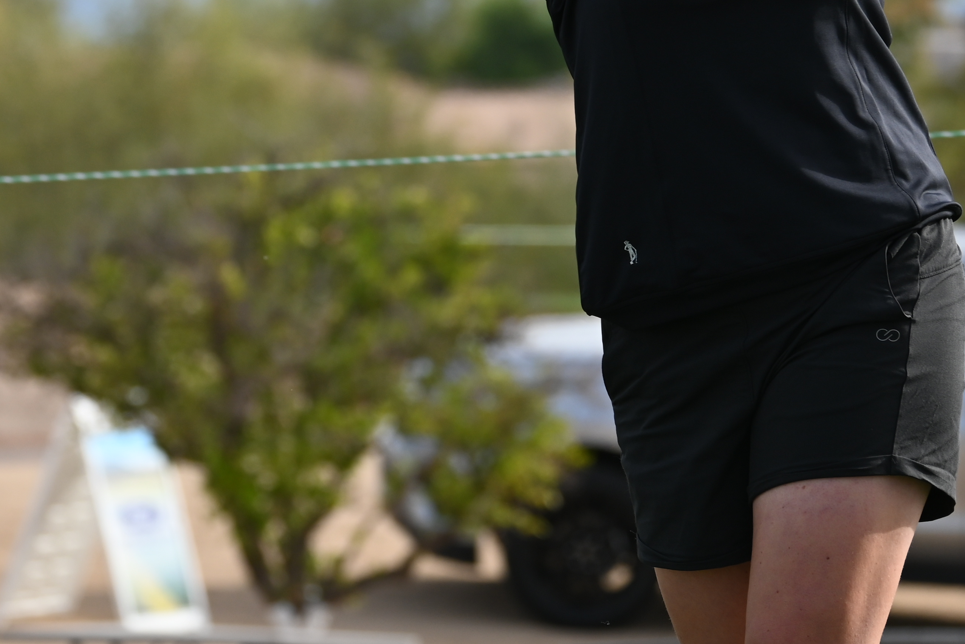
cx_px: 434
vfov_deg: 2.7
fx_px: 13592
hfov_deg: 4.1
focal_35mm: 507
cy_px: -6
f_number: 5.6
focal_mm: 155
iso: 125
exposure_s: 1/500
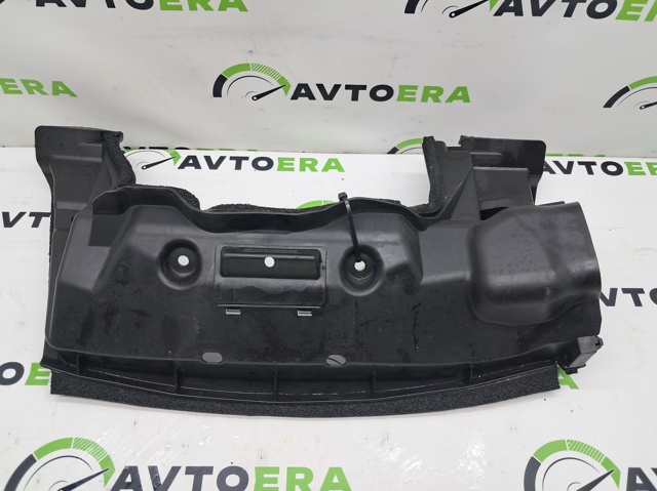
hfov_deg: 65.4
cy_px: 246
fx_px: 512
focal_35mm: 27
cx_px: 328
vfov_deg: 51.3
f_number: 1.8
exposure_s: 1/60
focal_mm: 4
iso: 50
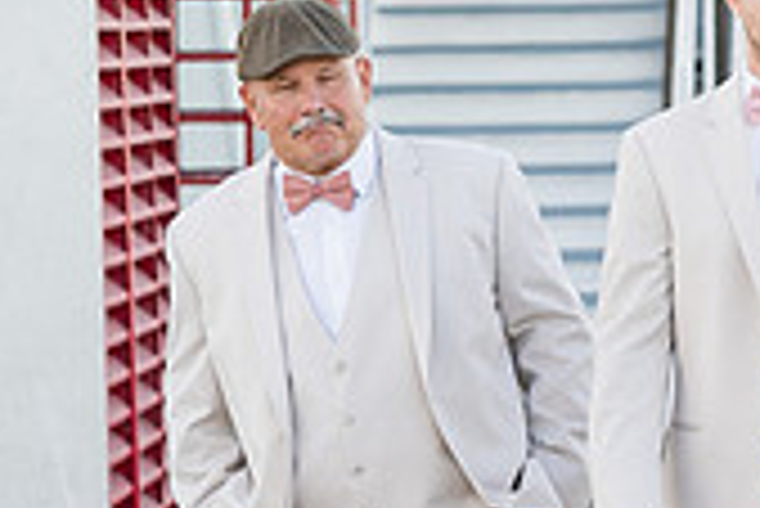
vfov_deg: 4.7
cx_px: 1120
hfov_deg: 6.9
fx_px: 6170
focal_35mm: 292
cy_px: 398
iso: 320
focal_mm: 85
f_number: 5
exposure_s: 1/250
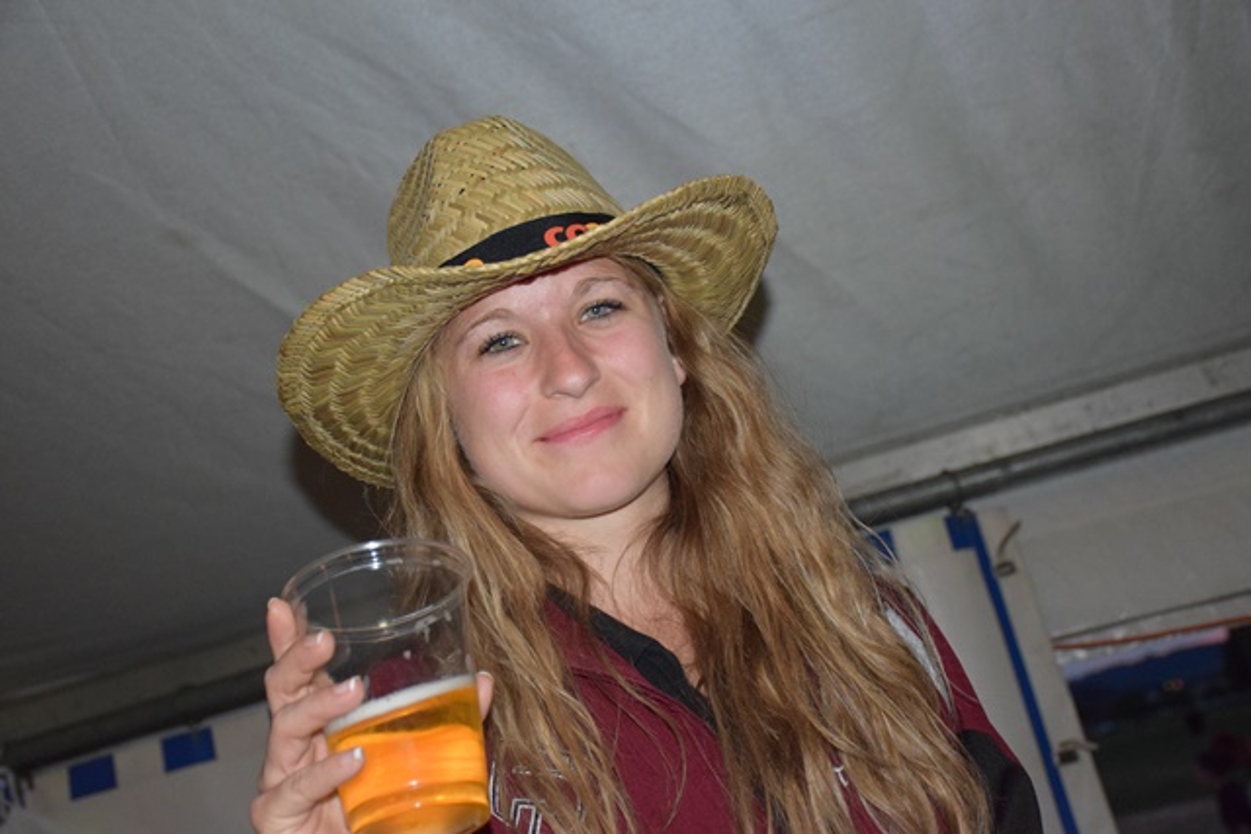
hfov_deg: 37.8
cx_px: 626
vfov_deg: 25.8
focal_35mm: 52
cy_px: 417
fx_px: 1825
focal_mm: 35
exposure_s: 1/60
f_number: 4.2
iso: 3200
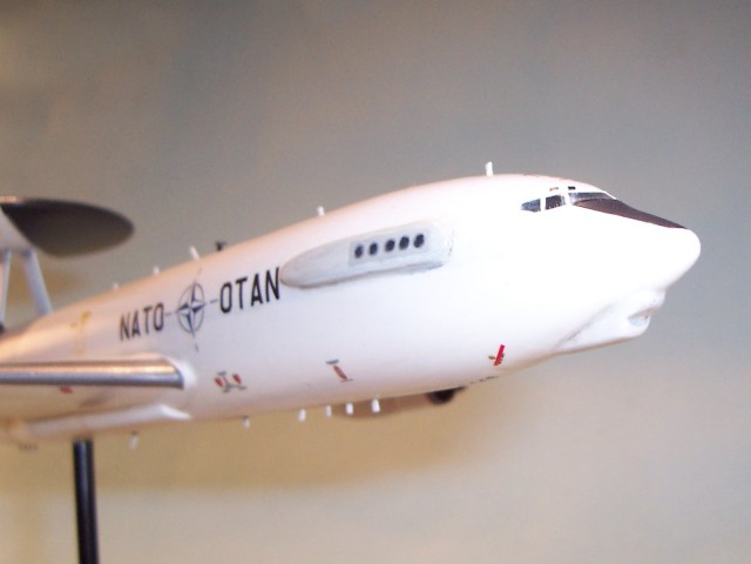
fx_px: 803
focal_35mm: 37
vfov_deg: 38.7
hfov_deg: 50.1
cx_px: 376
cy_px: 282
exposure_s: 1/60
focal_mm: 5.6
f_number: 2.8
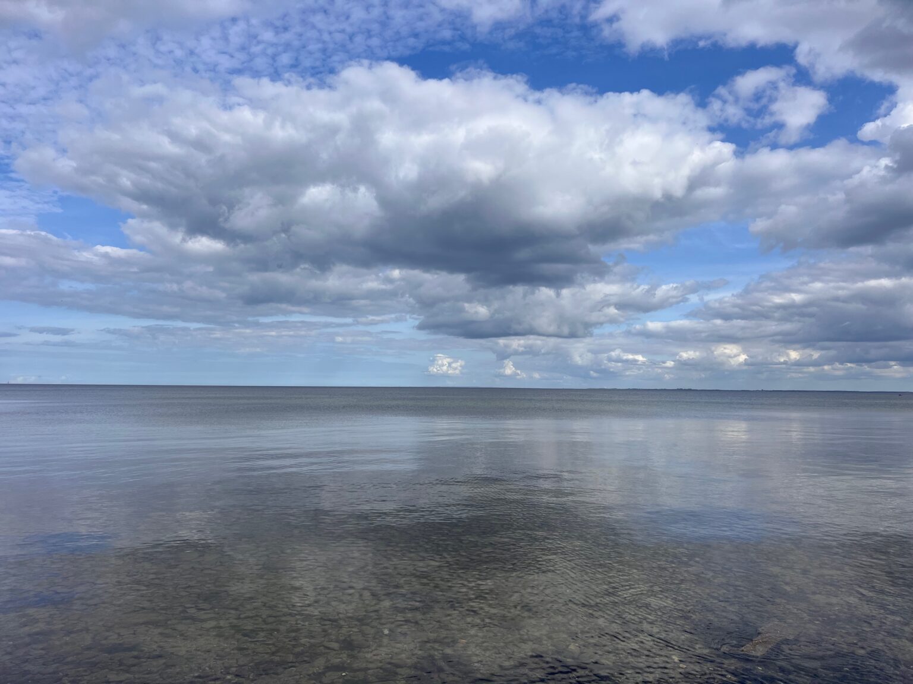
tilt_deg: +3.8
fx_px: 686
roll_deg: +0.0
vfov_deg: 53.1
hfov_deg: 67.3
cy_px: 342
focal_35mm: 26
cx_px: 456
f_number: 1.5
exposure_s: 1/6579
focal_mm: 5.7
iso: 50
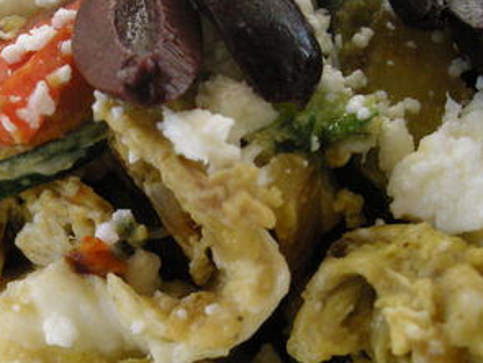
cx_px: 138
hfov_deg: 25.1
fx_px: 1076
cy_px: 271
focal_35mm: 77
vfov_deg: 19.1
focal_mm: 7.9
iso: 260
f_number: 2.8
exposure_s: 1/48.7
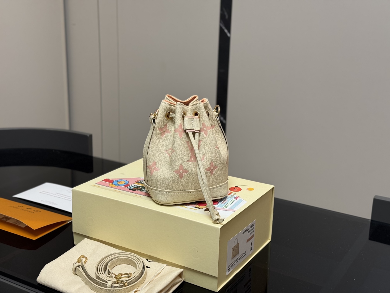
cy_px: 146
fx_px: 541
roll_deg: -1.5
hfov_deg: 39.7
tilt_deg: -16.6
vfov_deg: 30.3
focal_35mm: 48
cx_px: 195
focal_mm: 6.76
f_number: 1.78
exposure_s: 1/95
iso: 100
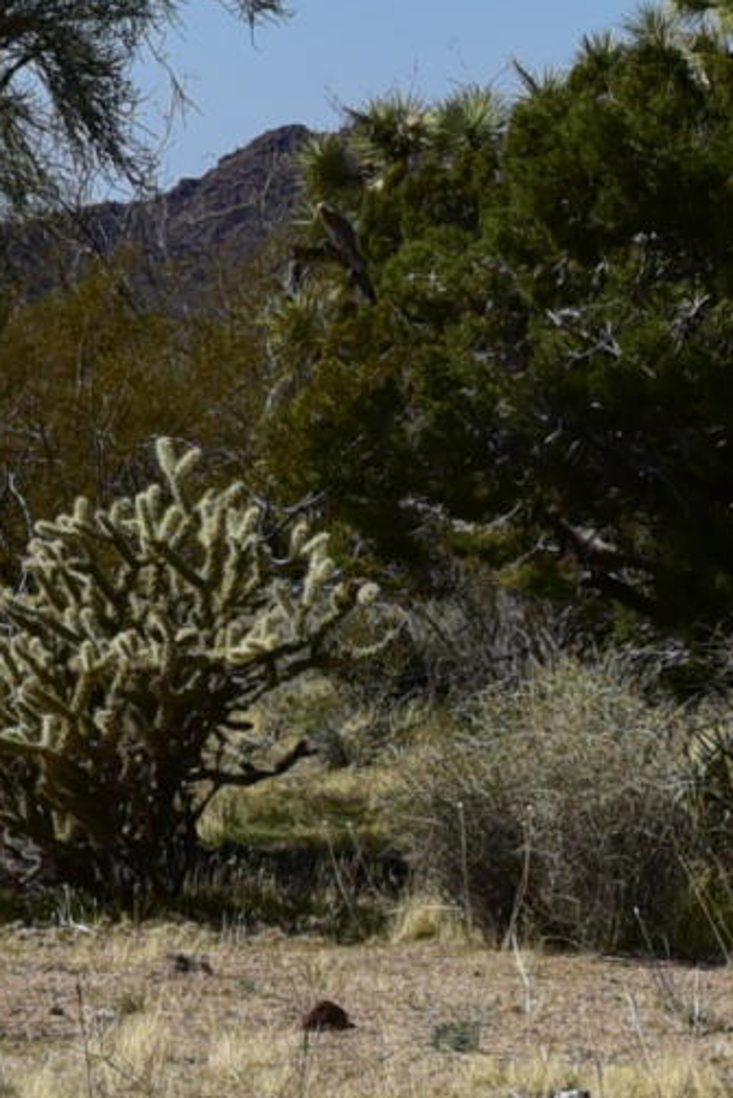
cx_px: -1540
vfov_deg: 9.5
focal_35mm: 215
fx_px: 6561
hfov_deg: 5.9
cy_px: 168
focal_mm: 36
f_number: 10
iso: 800
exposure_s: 1/2500
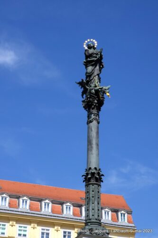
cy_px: 119
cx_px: 79
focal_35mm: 78
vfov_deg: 26.0
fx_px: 514
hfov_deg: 17.5
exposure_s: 1/80
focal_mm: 52
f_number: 22
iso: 200
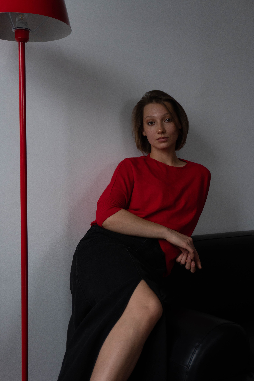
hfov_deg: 26.5
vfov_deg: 38.9
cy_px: 190
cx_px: 127
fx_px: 540
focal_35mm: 51
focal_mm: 34
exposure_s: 1/125
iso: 400
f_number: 5
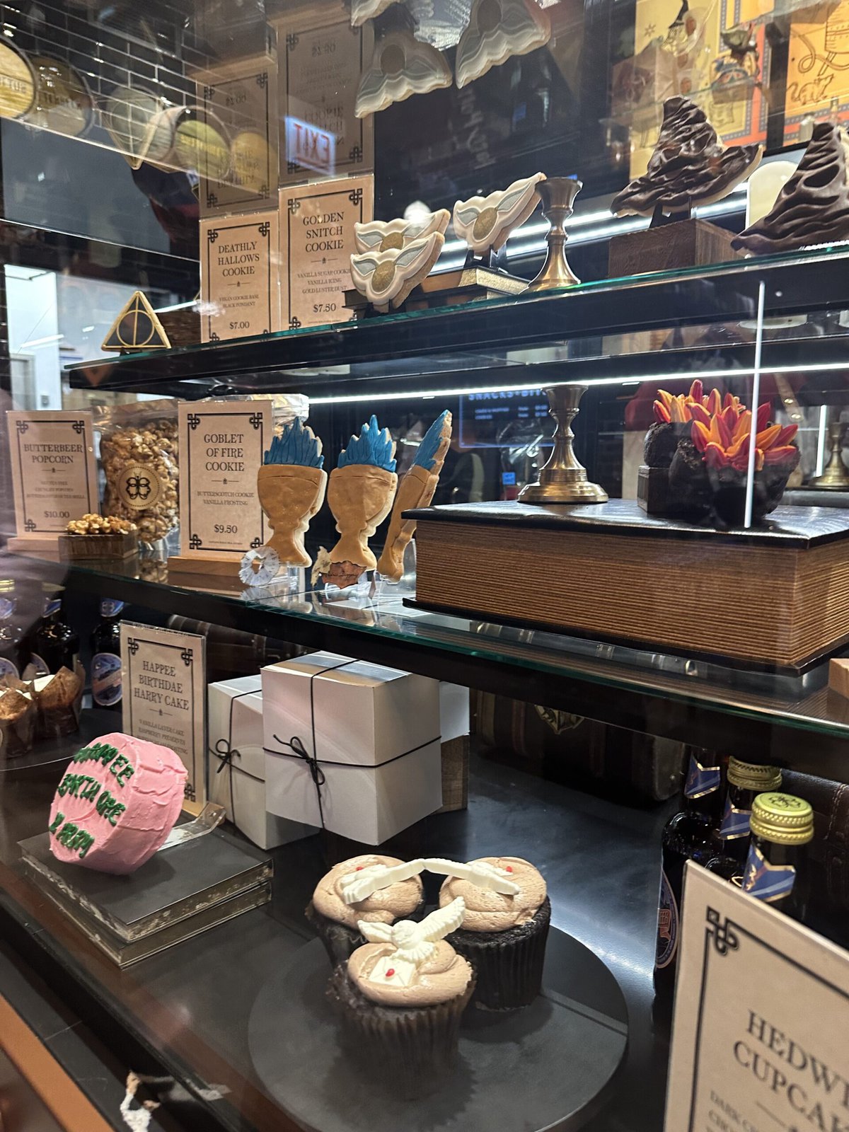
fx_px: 785
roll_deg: +1.2
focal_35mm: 24
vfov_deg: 71.6
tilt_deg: -8.3
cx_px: 424
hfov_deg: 56.8
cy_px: 566
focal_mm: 6.86
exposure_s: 1/51
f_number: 1.78
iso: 320
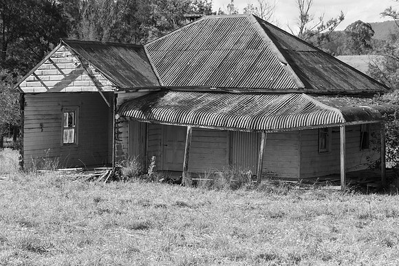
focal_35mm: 94
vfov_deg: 14.5
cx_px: 170
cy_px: 152
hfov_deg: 21.7
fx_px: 1041
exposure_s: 1/500
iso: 200
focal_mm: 55
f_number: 7.1
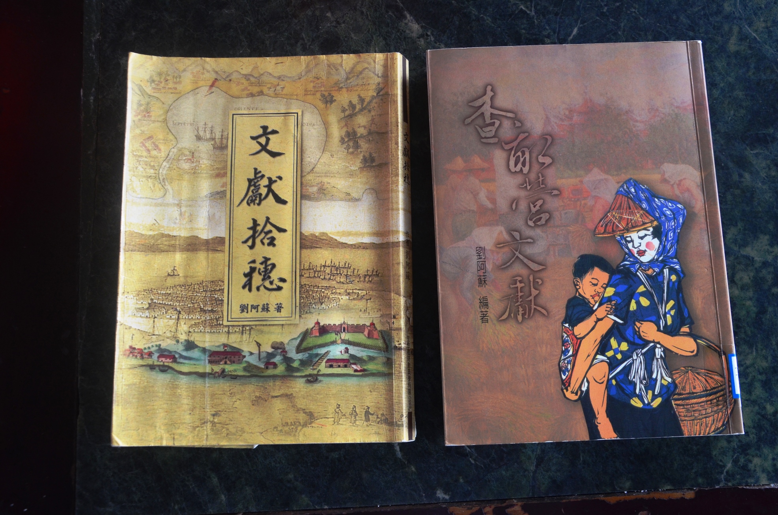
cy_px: 258
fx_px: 776
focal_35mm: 36
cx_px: 389
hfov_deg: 53.2
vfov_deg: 36.7
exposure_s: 1/45
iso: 800
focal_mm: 24
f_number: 8
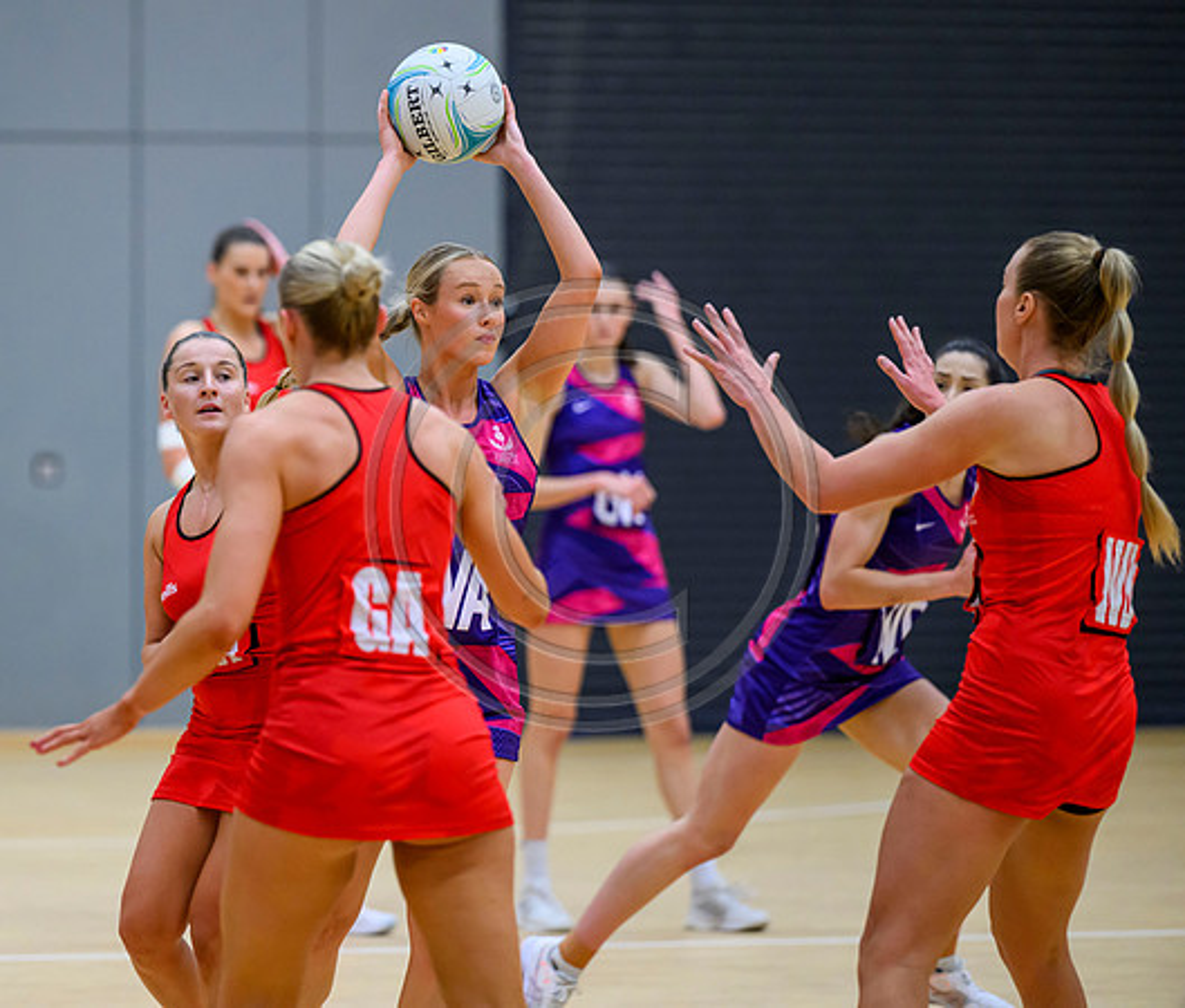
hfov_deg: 7.8
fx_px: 8693
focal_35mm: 242
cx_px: 403
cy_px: 486
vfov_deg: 6.6
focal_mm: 200
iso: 4000
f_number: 3.2
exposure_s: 1/1000
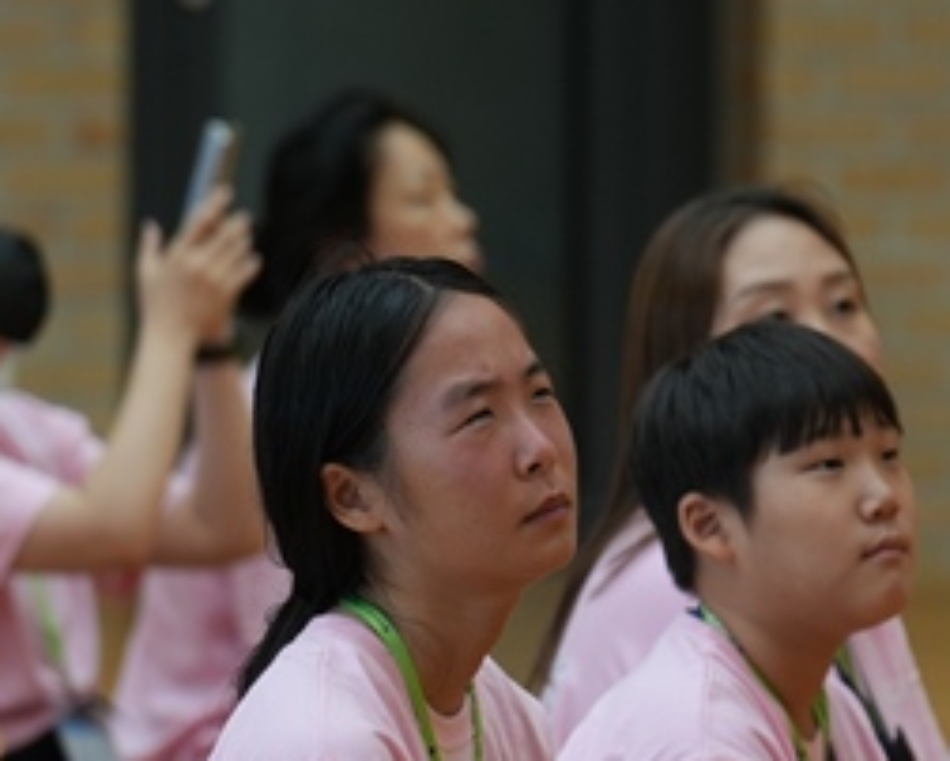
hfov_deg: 3.9
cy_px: 737
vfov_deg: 3.1
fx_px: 13928
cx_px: 520
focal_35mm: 495
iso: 320
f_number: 2.8
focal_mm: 139
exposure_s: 1/125
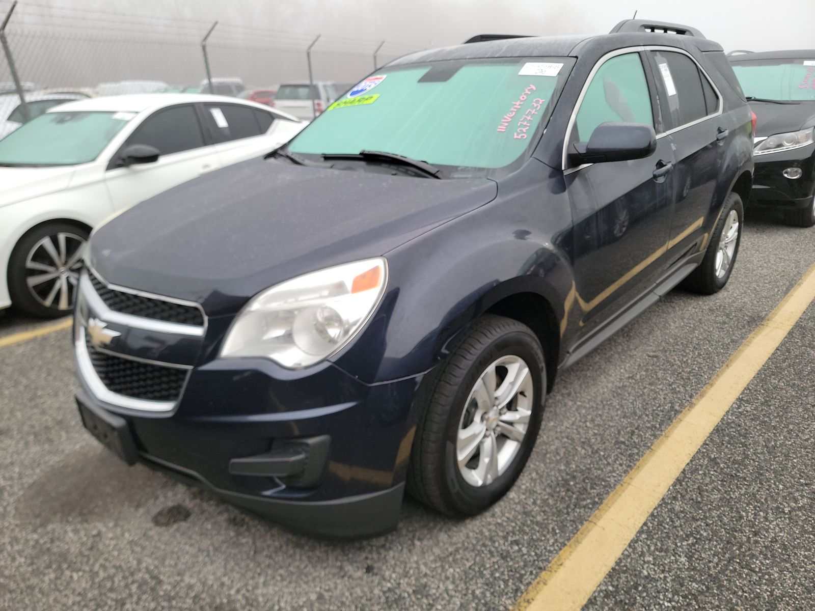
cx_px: 408
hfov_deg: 71.6
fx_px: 565
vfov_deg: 56.8
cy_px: 306
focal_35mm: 24
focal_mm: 6.7
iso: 230
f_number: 1.8
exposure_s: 1/59
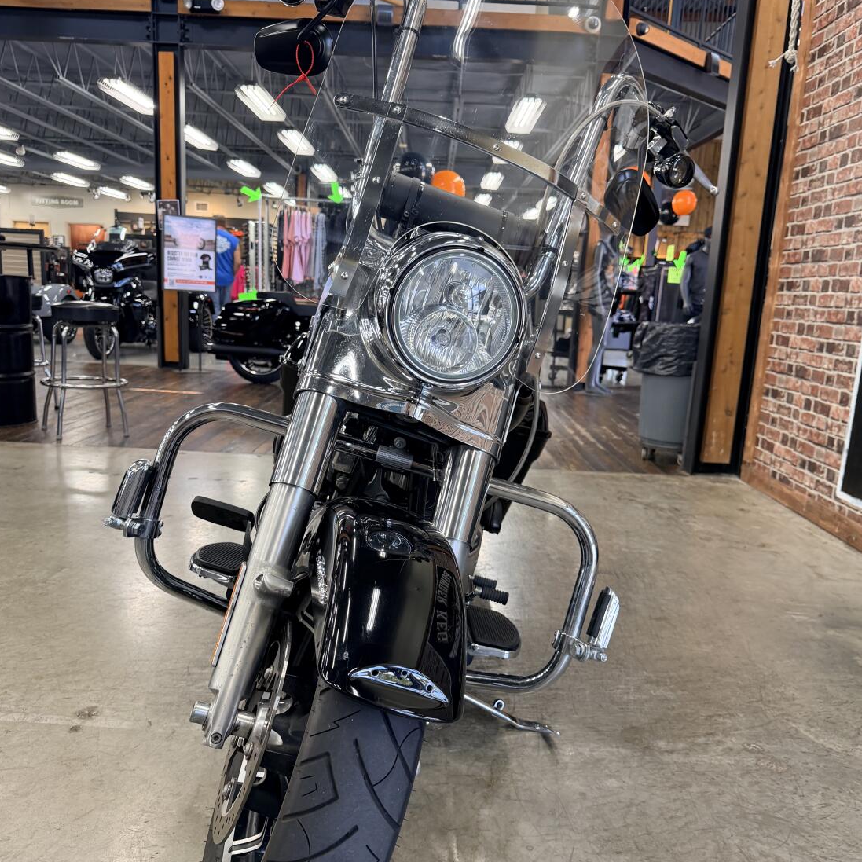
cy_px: 477
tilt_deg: -13.1
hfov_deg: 55.6
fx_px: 817
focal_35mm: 29
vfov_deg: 55.5
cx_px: 424
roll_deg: -3.3
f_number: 1.78
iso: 160
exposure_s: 1/60
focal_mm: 6.76
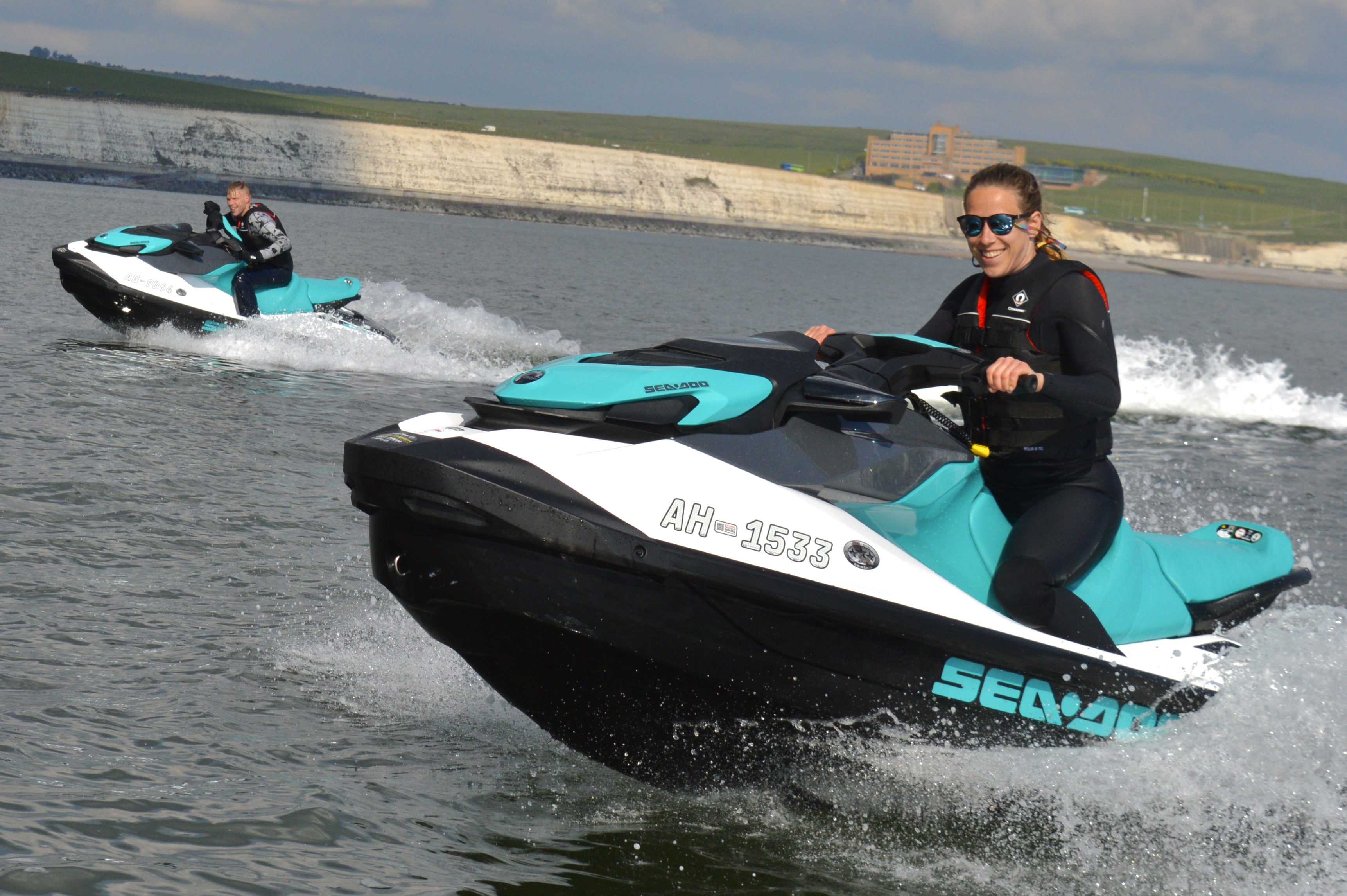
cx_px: 674
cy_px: 448
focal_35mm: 57
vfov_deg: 23.7
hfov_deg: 35.1
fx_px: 2131
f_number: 7.1
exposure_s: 1/2000
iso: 280
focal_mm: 38
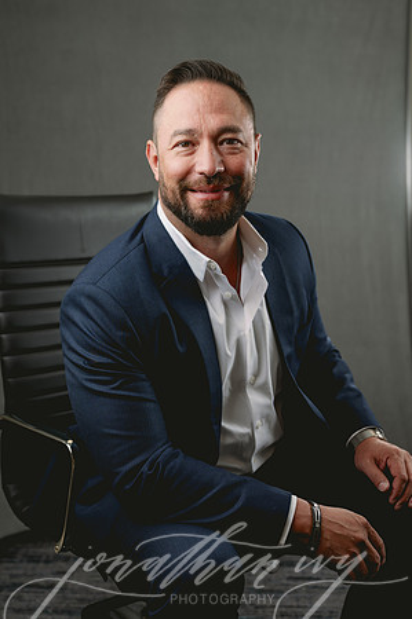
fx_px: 860
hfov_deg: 26.9
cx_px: 206
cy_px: 310
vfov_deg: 39.6
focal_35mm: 50
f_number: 3.5
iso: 50
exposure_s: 1/200
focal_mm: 50
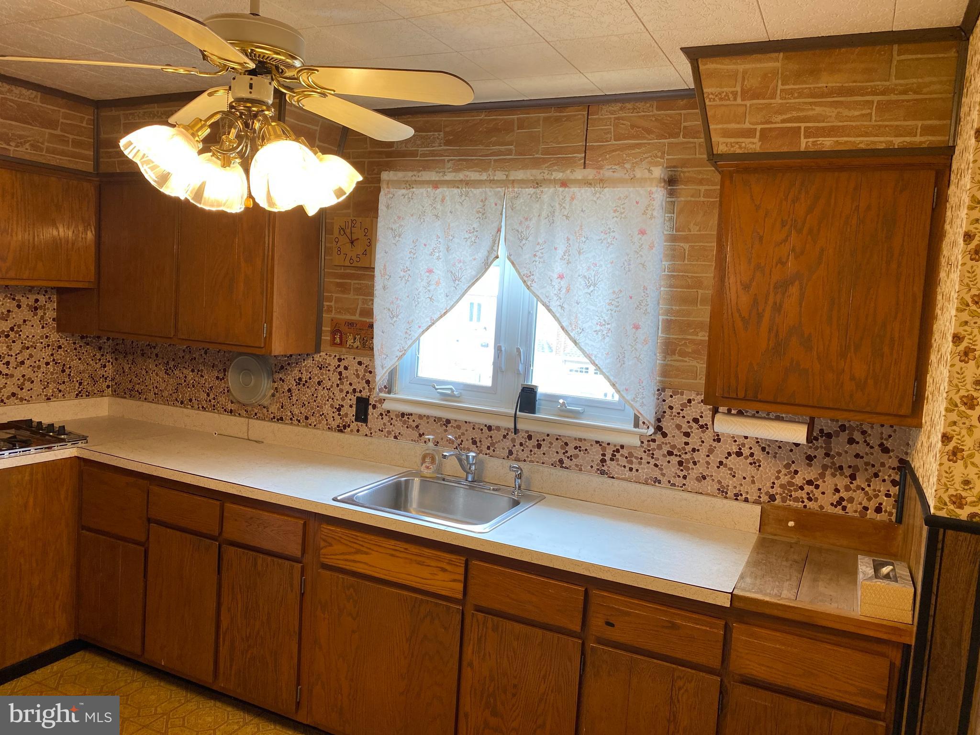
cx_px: 490
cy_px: 368
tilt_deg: -6.0
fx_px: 736
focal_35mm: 26
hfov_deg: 67.3
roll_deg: -3.7
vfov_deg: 53.1
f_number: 1.8
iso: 80
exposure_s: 1/120
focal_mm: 4.25
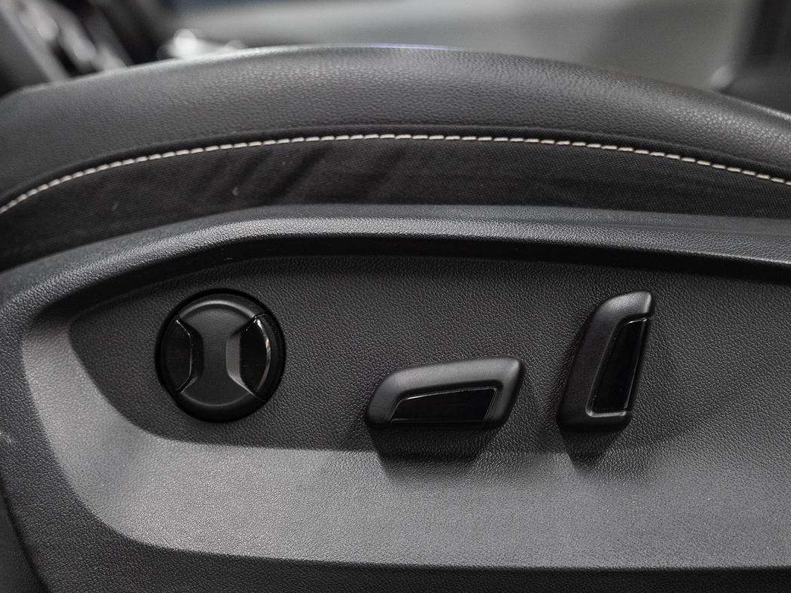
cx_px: 456
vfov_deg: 21.3
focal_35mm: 69
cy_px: 374
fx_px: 1577
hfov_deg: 28.1
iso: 800
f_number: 3.5
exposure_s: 1/40
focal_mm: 39.7
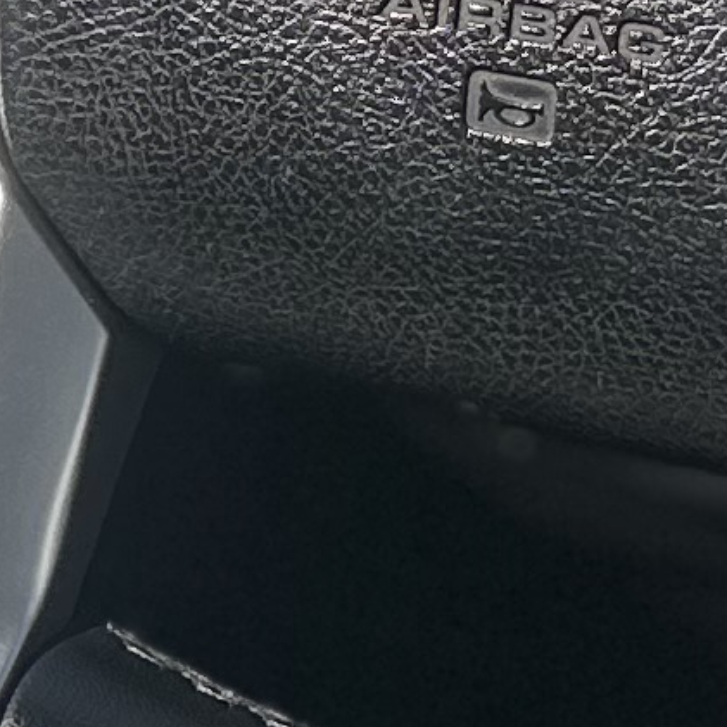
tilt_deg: -21.4
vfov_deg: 8.4
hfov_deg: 8.5
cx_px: -93
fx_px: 4823
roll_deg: +2.0
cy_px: -449
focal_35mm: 203
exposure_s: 1/376
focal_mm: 6.86
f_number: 1.78
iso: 80
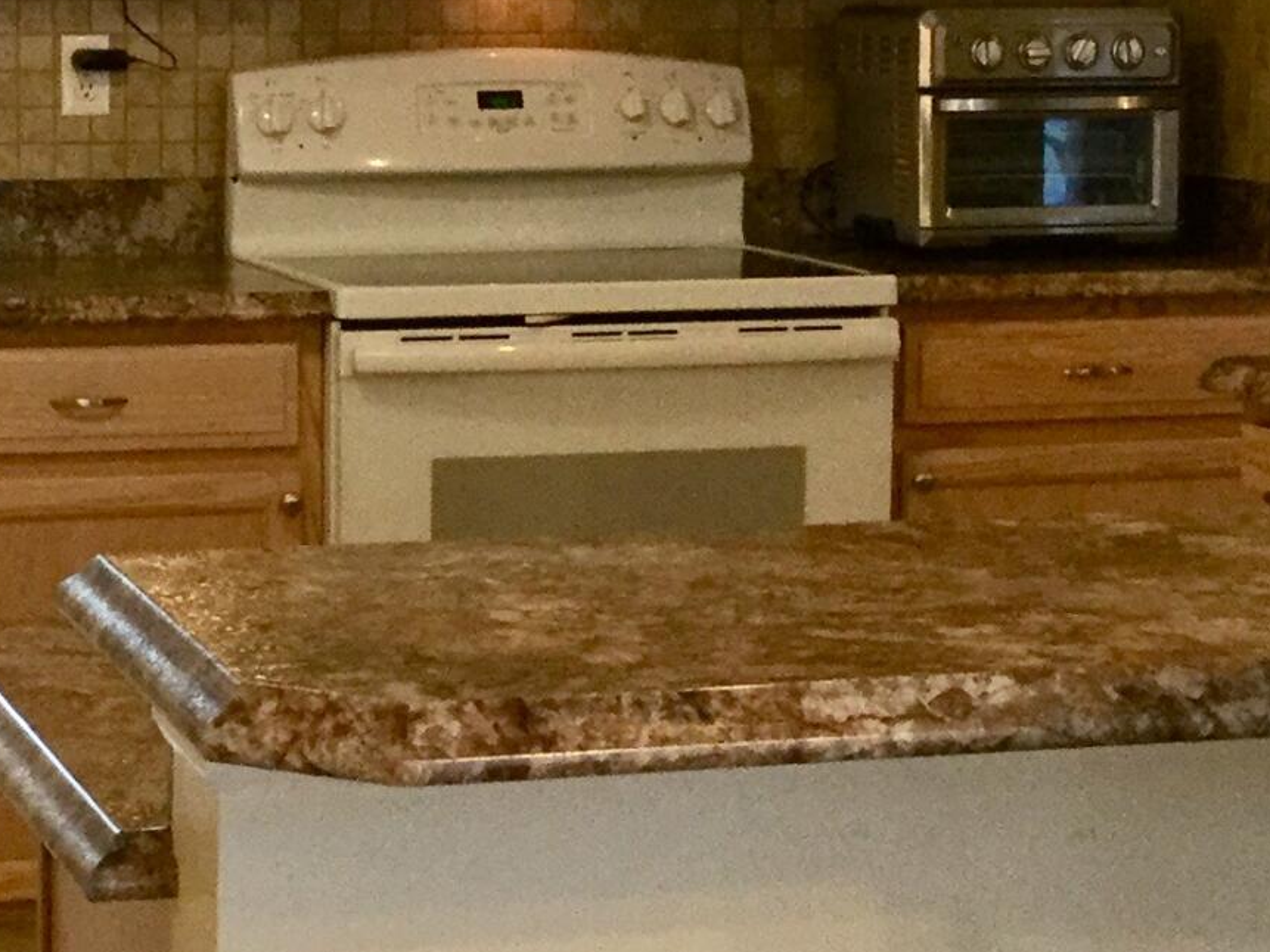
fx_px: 3963
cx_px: 376
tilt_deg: -6.4
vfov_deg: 13.7
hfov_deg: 18.1
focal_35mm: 108
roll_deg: -0.4
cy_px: 345
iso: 100
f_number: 2.4
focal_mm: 3.3
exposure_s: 1/30
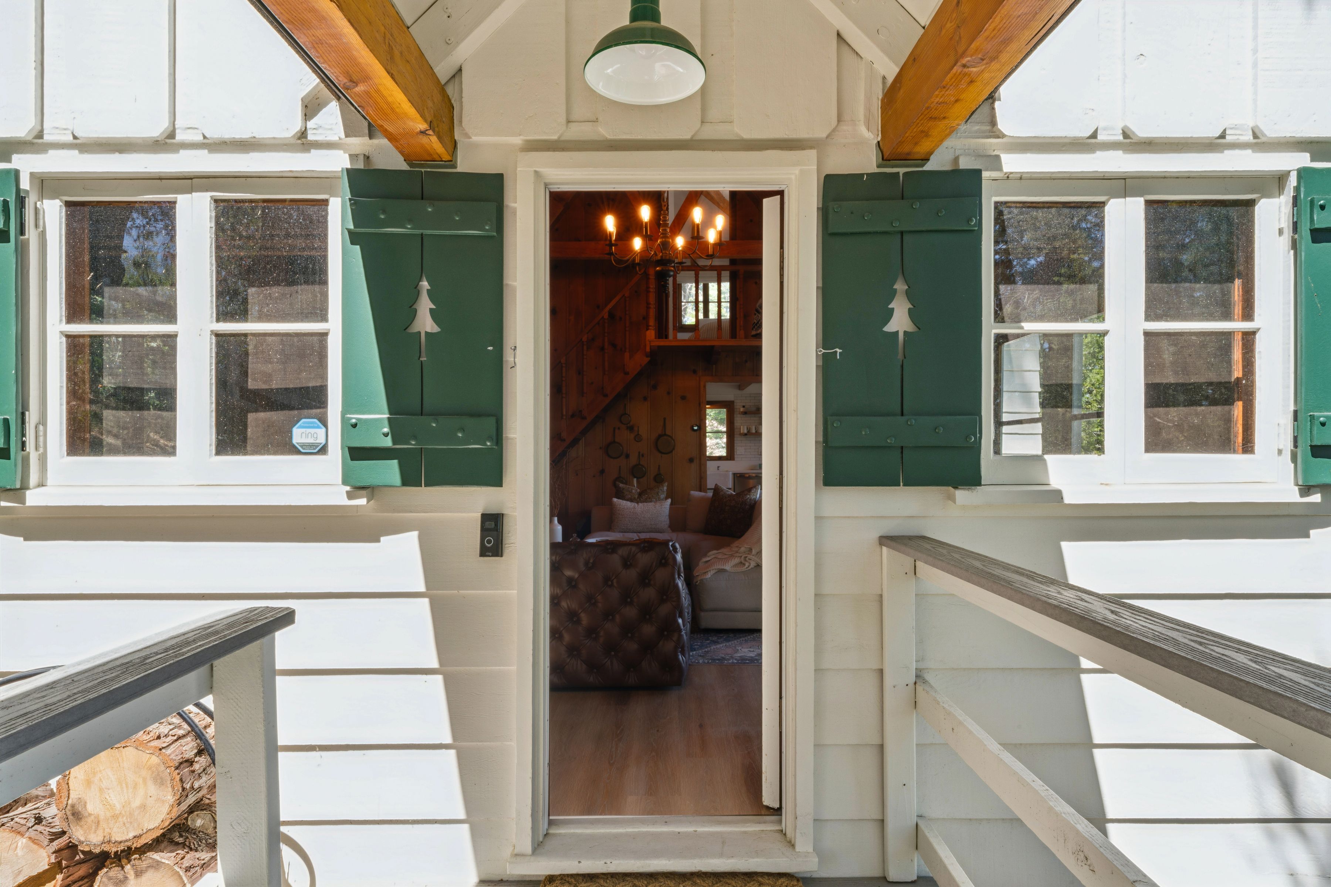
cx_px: 666
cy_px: 444
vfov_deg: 63.0
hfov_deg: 85.1
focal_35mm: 20
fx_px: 725
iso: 100
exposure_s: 1/1.67
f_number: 22
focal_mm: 19.6
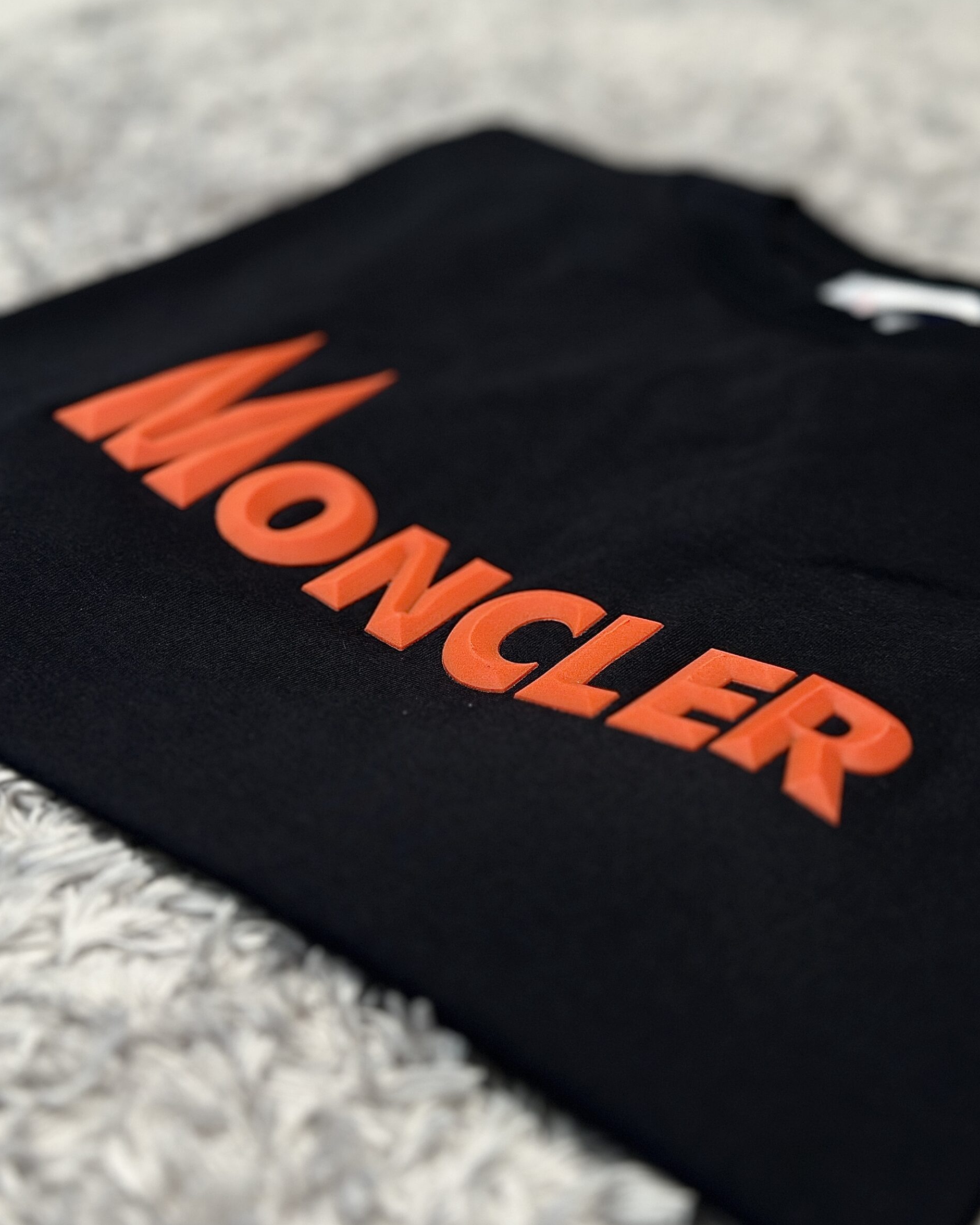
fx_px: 1849
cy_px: 586
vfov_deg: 36.7
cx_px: 498
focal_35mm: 51
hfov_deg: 29.7
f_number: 1.78
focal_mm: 6.86
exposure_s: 1/60
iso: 100
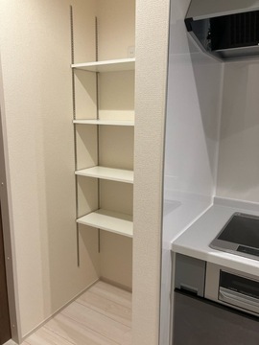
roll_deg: -0.5
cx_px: 130
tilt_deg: -11.0
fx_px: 279
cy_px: 172
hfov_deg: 49.7
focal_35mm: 28
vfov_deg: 63.4
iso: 160
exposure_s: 1/60
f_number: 1.8
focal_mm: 3.99
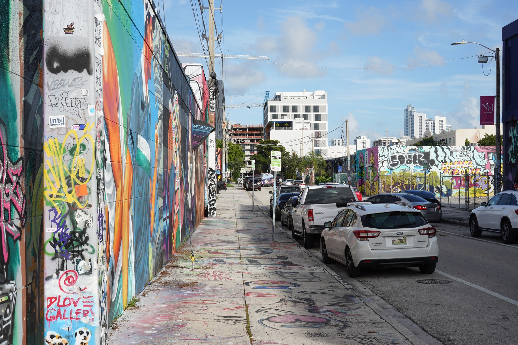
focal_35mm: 49
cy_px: 172
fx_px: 705
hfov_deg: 40.3
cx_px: 259
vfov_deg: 27.5
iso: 200
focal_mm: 49
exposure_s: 1/100
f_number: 20
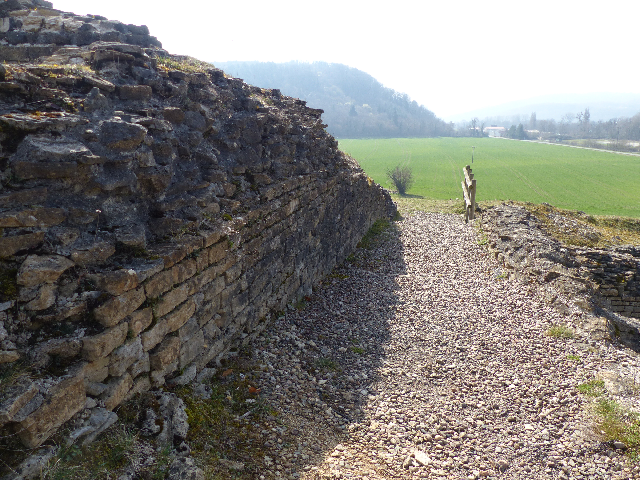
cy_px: 240
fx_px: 462
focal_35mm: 25
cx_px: 320
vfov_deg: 54.9
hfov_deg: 69.4
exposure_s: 1/800
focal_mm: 4.5
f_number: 2.8
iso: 100
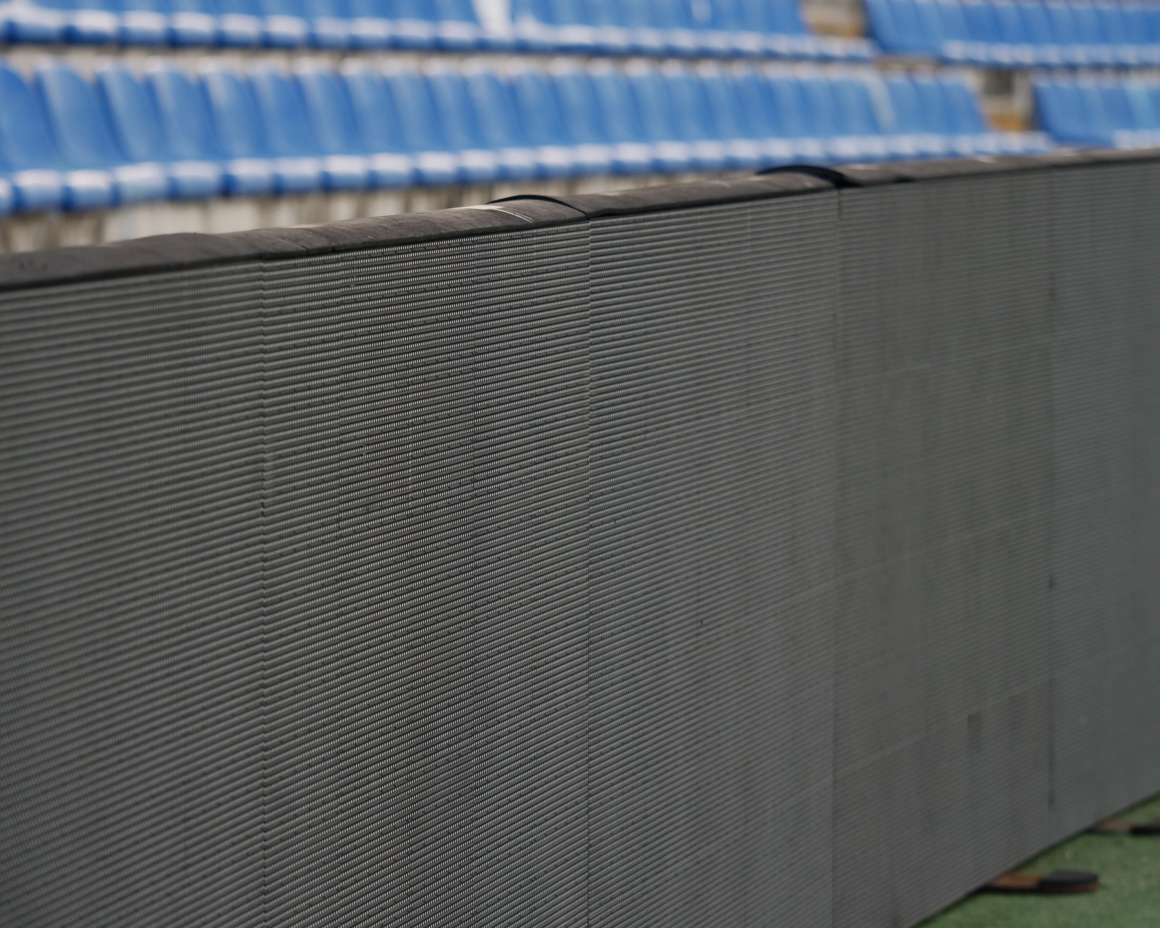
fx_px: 5871
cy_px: 464
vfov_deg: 9.0
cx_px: 617
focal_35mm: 171
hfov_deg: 11.3
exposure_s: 1/1600
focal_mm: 82
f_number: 2.8
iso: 640
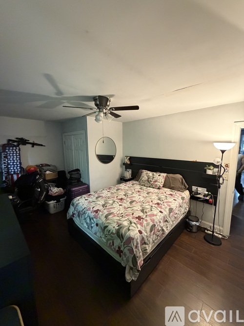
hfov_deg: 85.7
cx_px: 122
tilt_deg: -7.7
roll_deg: +0.5
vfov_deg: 102.1
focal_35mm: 14
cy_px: 163
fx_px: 132
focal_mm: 2.22
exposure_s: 1/60
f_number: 2.2
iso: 800
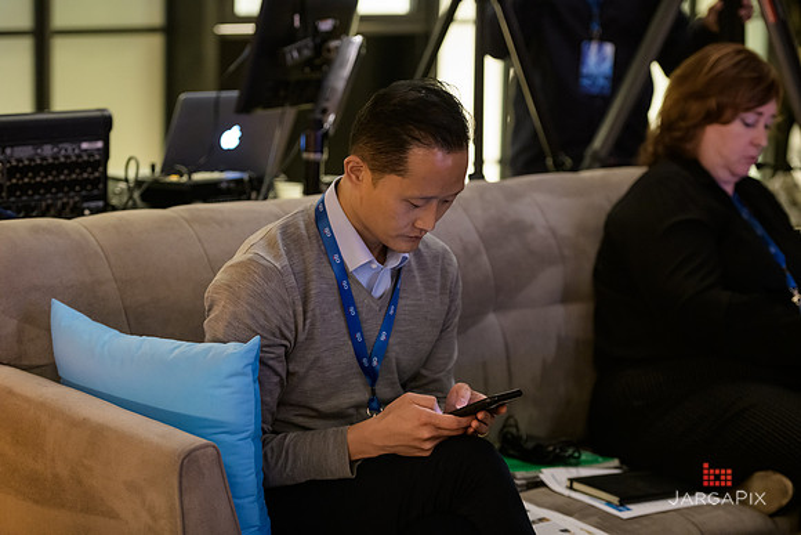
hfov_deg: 20.4
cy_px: 268
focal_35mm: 100
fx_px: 2225
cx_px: 400
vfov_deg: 13.7
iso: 3200
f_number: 3.2
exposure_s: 1/50
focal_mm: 100
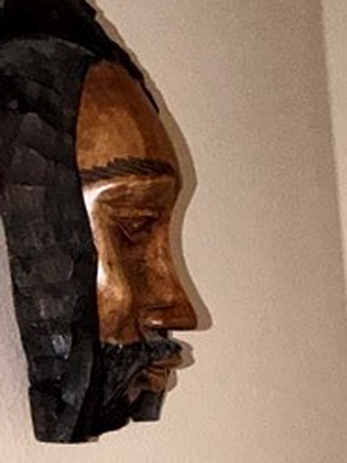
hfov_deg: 18.3
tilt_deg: -12.0
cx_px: 668
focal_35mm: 58
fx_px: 776
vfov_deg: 30.5
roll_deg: -0.4
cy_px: 478
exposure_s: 1/60
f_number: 2.2
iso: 200
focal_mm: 2.22
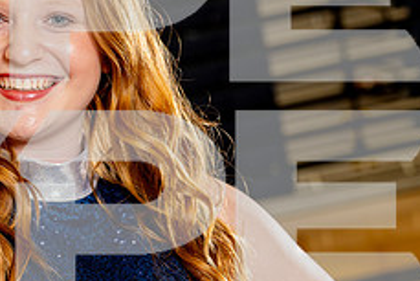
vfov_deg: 9.7
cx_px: -24
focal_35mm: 142
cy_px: 207
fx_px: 1658
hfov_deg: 14.2
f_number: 4
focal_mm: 52
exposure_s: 1/250
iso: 320
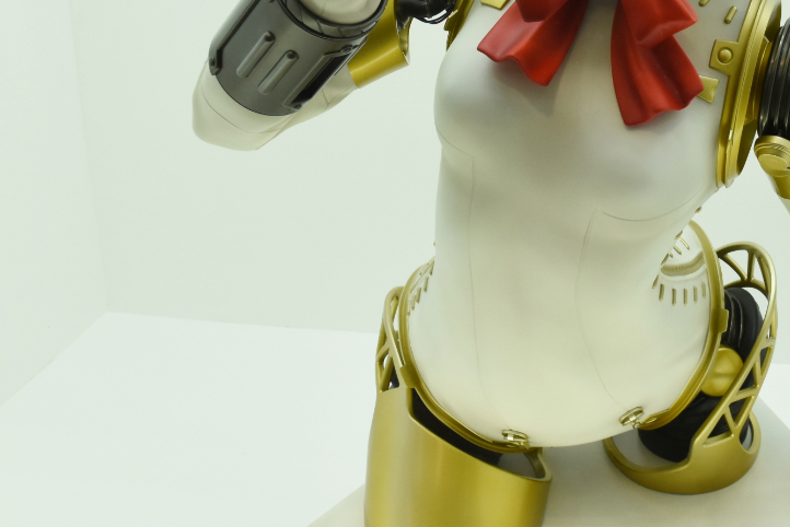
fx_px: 1624
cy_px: 115
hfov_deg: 26.3
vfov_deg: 18.3
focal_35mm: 74
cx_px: 732
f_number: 8
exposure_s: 1/125
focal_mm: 22
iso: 640
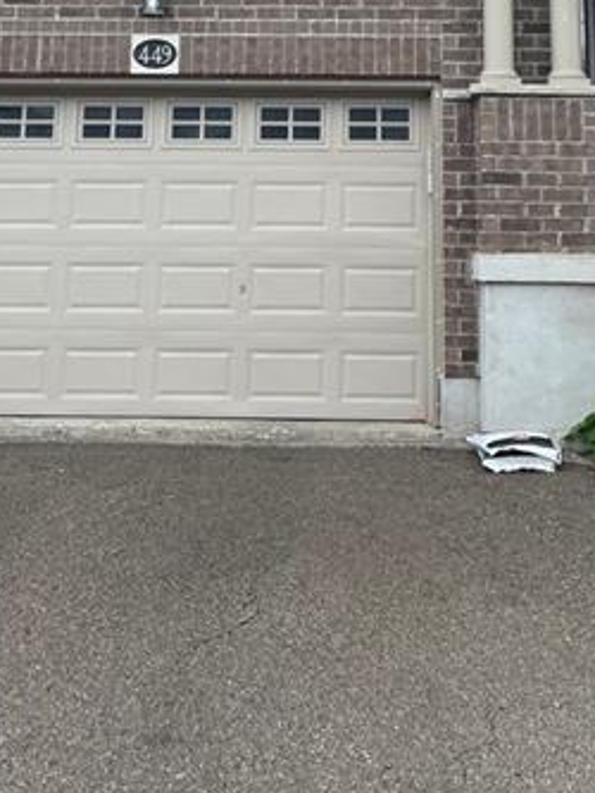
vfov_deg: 30.0
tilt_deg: +13.0
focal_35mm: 60
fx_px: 1374
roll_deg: +1.0
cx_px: 314
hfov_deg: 24.4
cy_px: 2
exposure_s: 1/1795
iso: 32
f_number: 1.6
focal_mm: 4.2
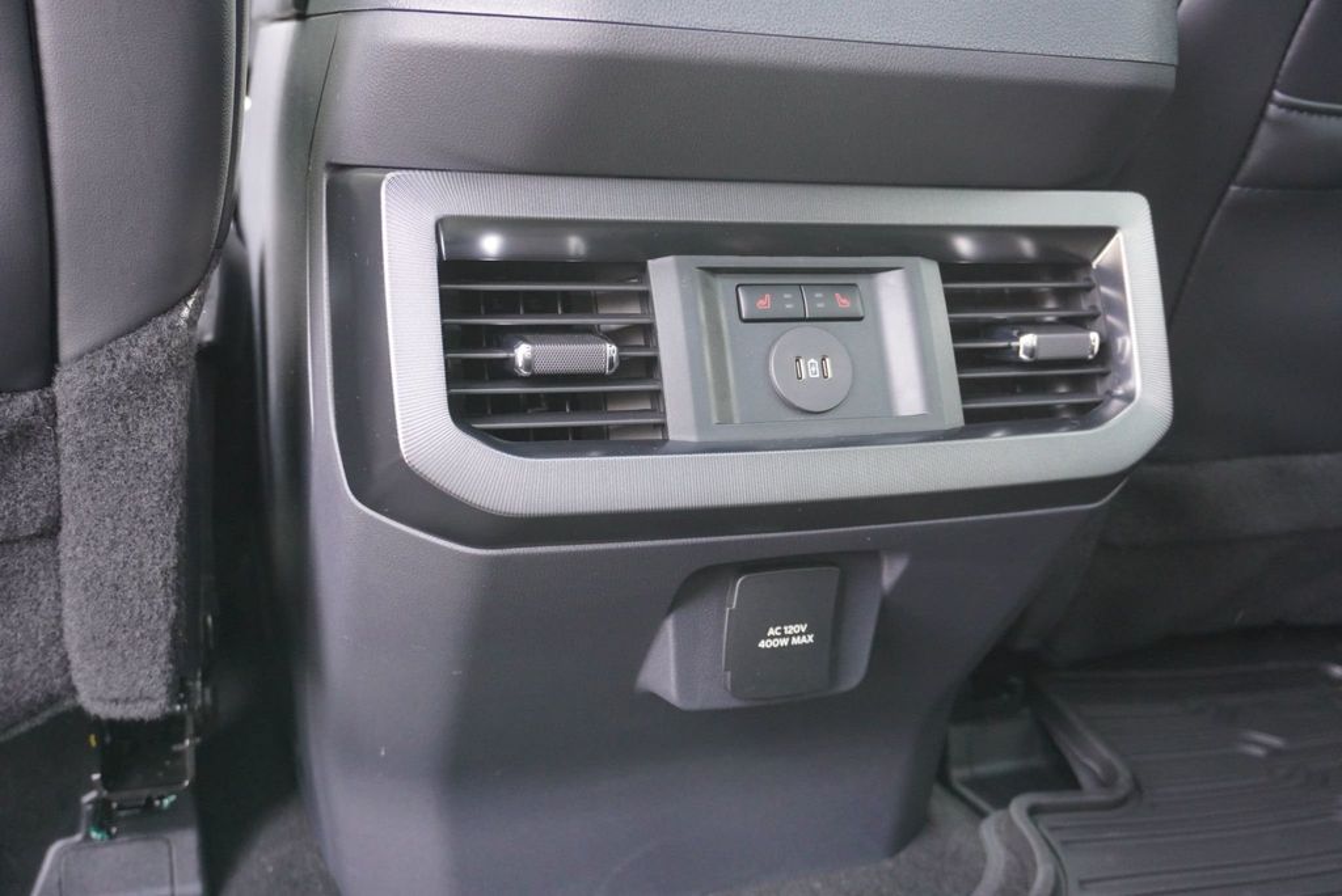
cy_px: 448
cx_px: 671
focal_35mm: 34
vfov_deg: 38.4
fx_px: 1287
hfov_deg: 55.1
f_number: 4
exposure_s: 1/160
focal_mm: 23
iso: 2500
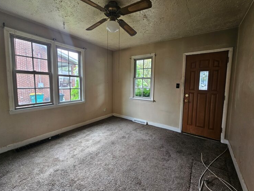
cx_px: 127
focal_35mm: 14
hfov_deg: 102.1
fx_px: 103
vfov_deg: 85.7
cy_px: 94
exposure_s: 1/60
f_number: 2.2
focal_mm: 2.2
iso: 125
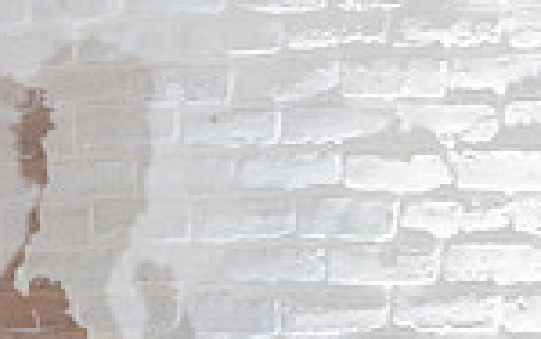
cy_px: 268
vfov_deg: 3.4
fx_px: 5636
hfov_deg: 5.5
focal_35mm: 382
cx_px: 7
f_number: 2.8
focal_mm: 79
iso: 1600
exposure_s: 1/320
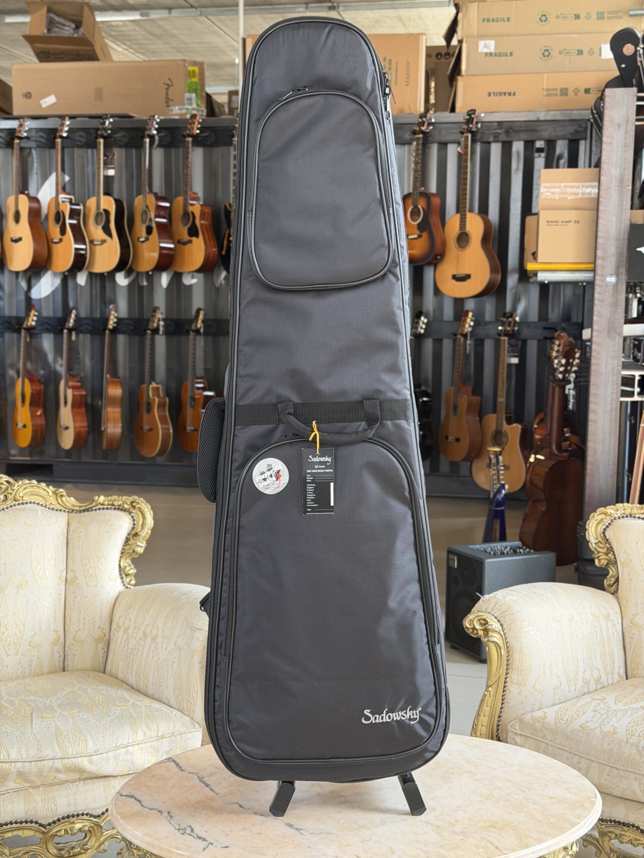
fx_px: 1191
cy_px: 429
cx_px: 322
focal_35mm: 48
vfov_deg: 39.7
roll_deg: -0.6
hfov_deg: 30.3
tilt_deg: -6.3
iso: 100
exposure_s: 1/76
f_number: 1.78
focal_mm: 6.76
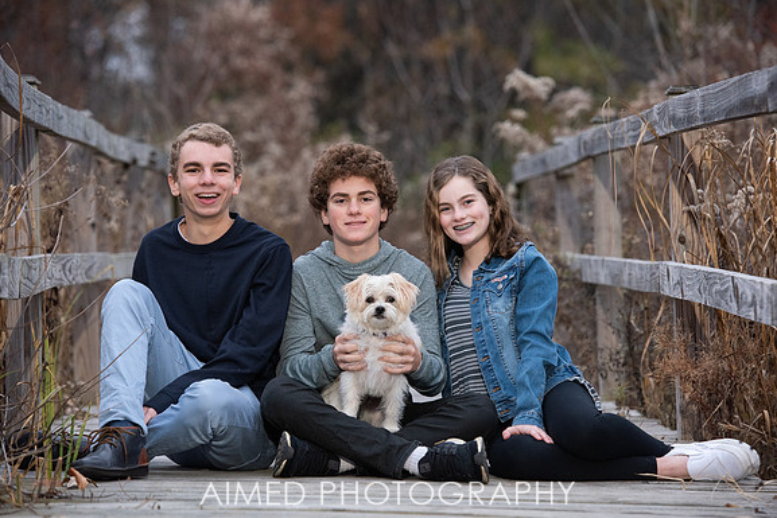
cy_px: 259
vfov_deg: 8.5
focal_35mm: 162
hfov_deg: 12.7
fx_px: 3497
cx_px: 391
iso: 1600
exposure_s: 1/200
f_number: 5
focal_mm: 160
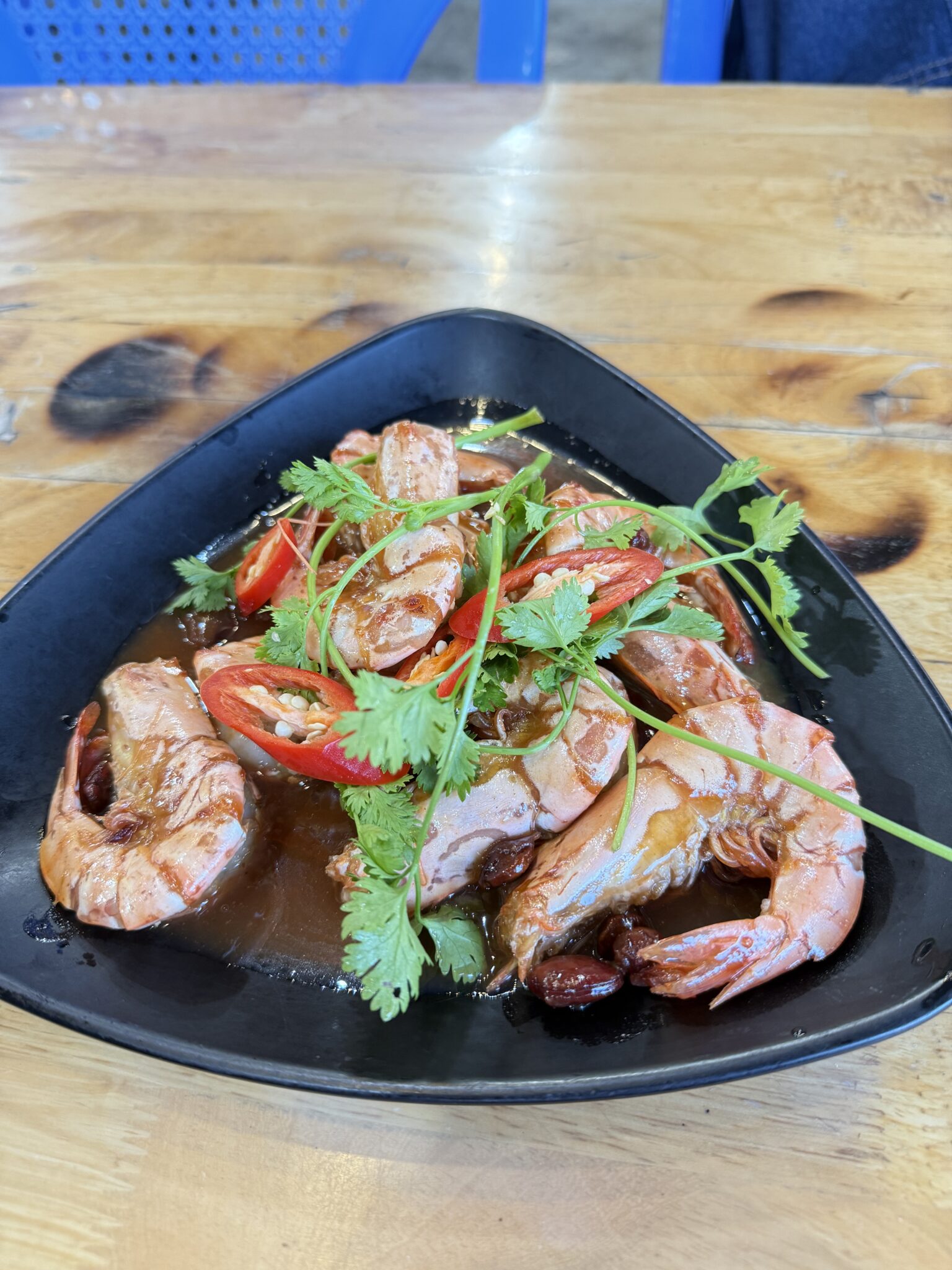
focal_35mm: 24
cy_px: 635
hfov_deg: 56.8
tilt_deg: -49.8
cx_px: 476
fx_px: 880
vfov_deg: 71.6
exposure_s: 1/60
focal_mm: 6.76
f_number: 1.78
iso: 250
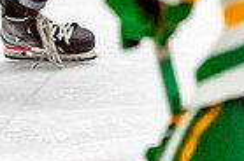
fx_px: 3516
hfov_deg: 4.0
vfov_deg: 2.6
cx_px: 135
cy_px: -122
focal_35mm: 520
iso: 4000
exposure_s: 1/640
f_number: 2.8
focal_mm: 105
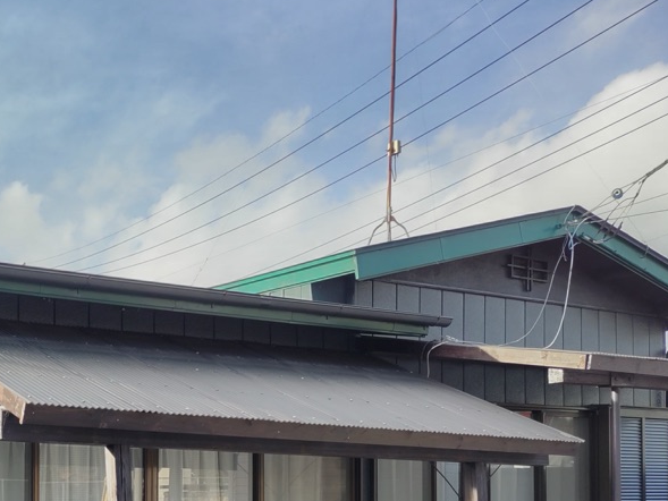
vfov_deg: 26.5
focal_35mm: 53
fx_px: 1023
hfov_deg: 34.5
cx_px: 92
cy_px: 466
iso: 81
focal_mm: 4.8
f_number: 1.79
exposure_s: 1/100
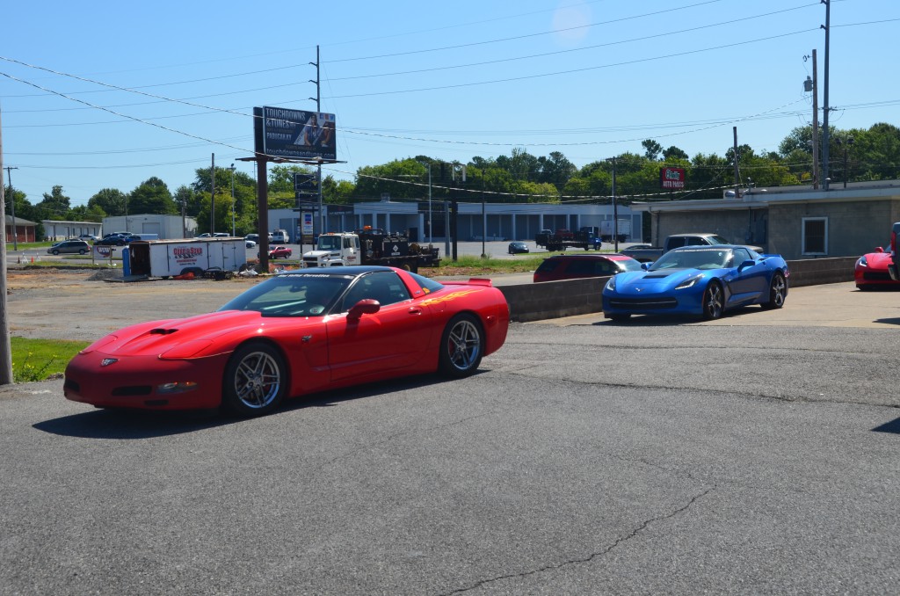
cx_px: 450
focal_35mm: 46
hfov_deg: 42.4
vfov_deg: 28.8
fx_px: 1160
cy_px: 298
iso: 100
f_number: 11
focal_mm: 31
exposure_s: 1/160
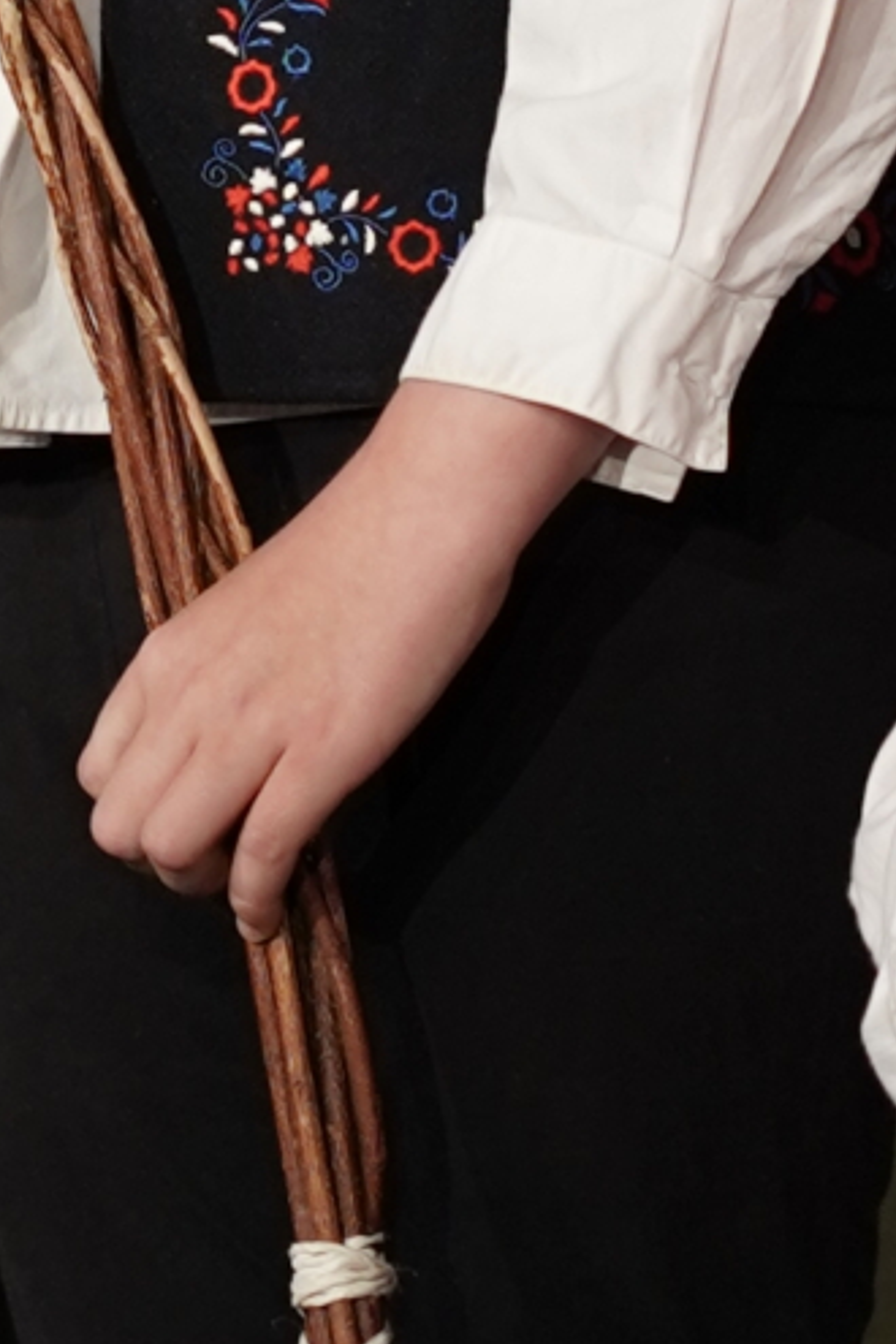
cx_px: 178
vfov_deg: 3.1
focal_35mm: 657
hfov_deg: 2.1
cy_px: 239
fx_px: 24526
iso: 800
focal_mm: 85
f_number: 3.5
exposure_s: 1/320
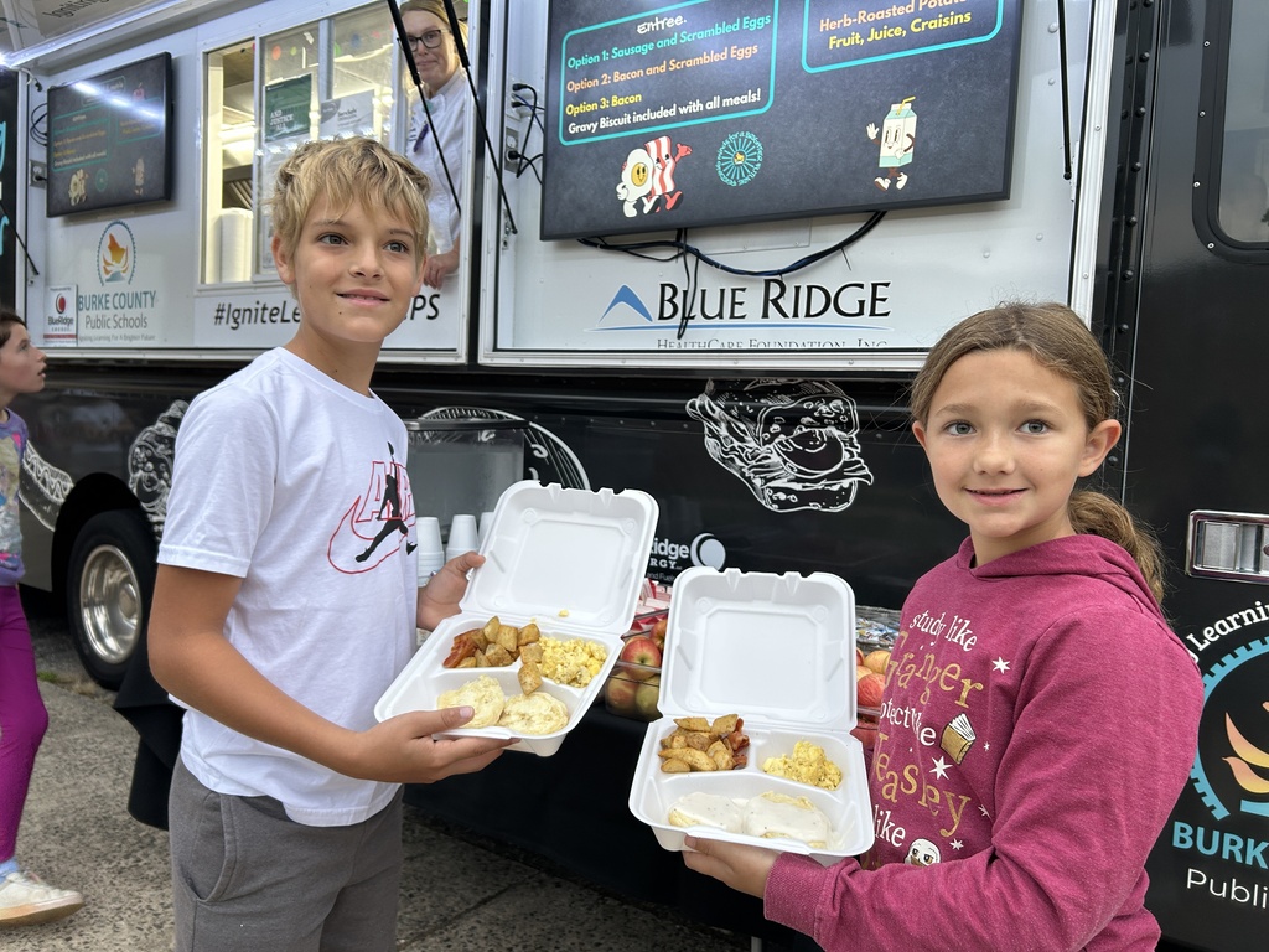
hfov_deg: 67.3
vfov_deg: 53.1
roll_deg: -1.5
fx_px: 953
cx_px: 634
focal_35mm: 26
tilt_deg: -2.4
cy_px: 476
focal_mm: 5.7
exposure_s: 1/120
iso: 100
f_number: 1.5
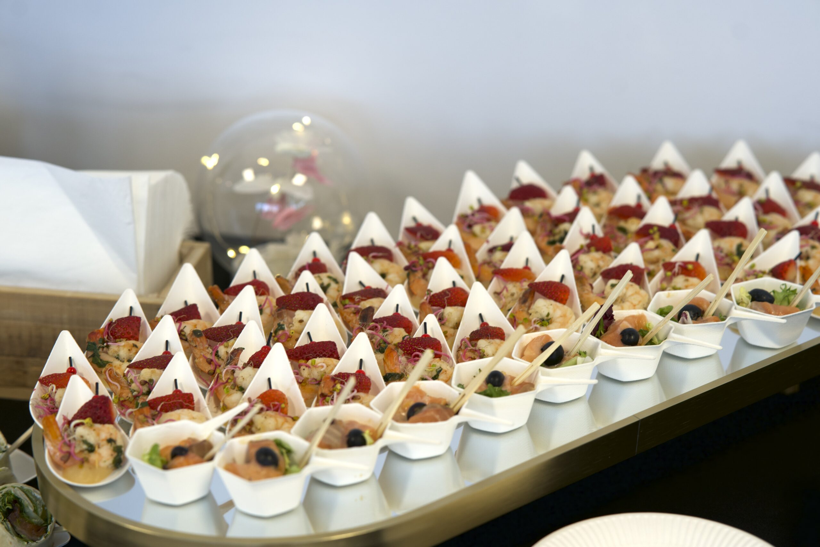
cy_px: 274
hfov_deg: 23.9
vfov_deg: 16.1
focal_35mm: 85
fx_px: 1936
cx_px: 410
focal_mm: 85
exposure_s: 1/160
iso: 320
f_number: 4
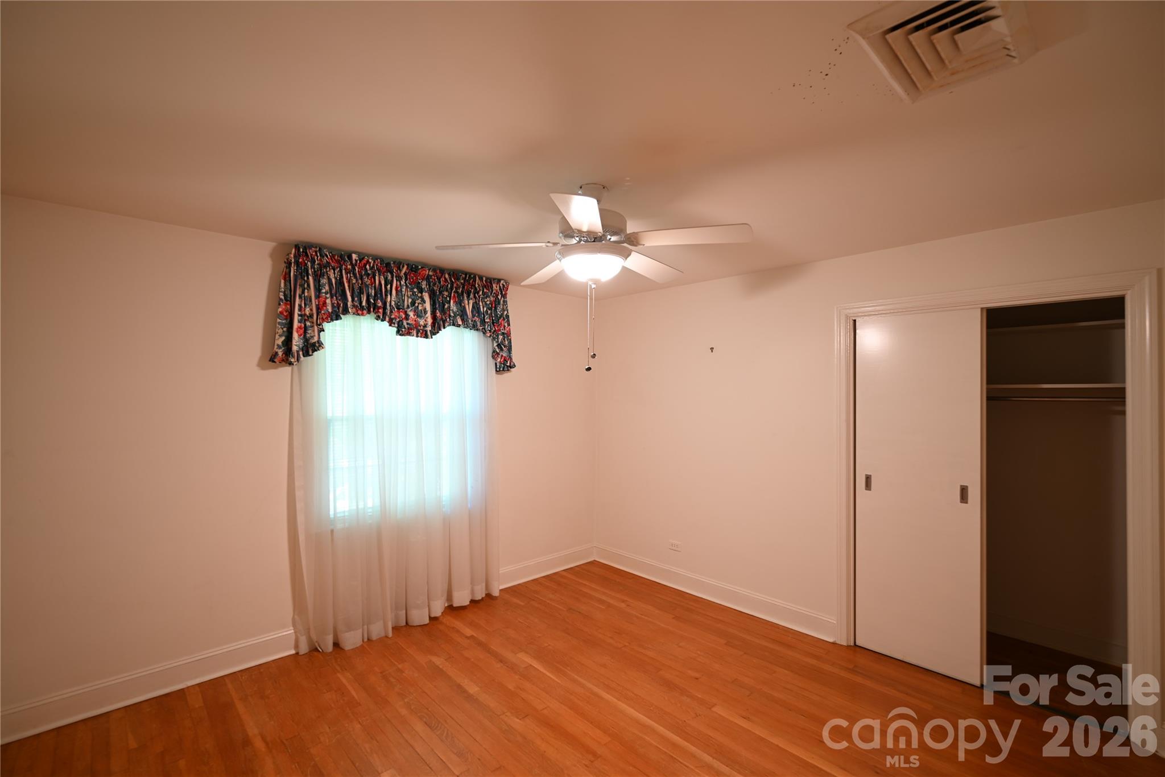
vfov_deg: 75.5
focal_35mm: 16
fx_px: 502
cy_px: 388
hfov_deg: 98.5
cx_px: 582
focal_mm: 15.5
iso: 100
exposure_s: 1/2
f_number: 4
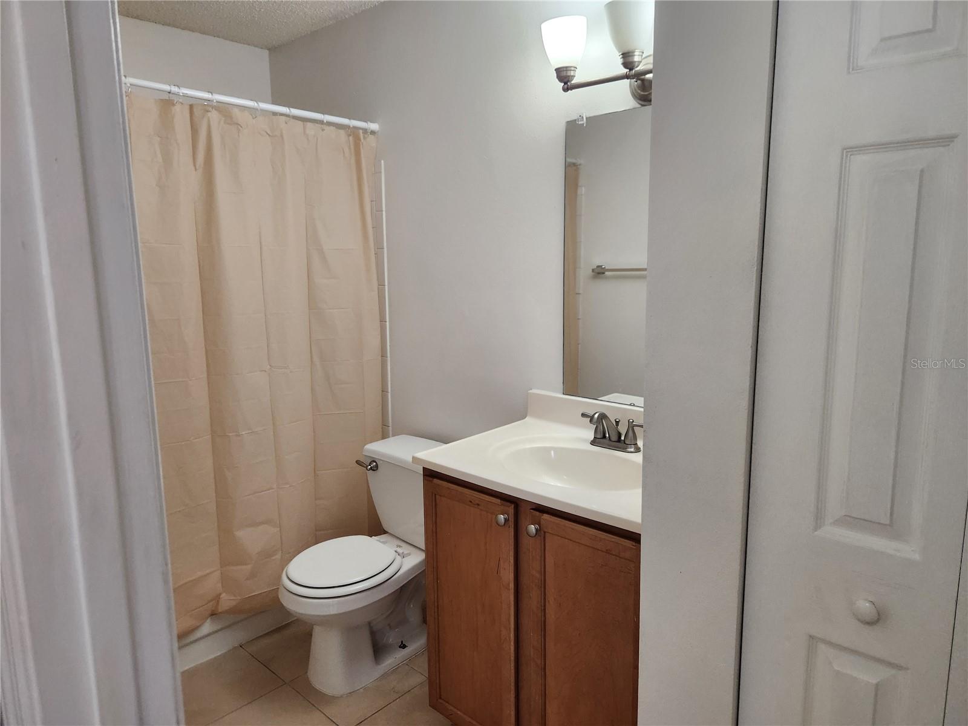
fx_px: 643
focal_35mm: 23
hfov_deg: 73.9
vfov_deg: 58.9
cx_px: 484
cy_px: 363
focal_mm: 5.4
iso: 200
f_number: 1.8
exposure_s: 1/120
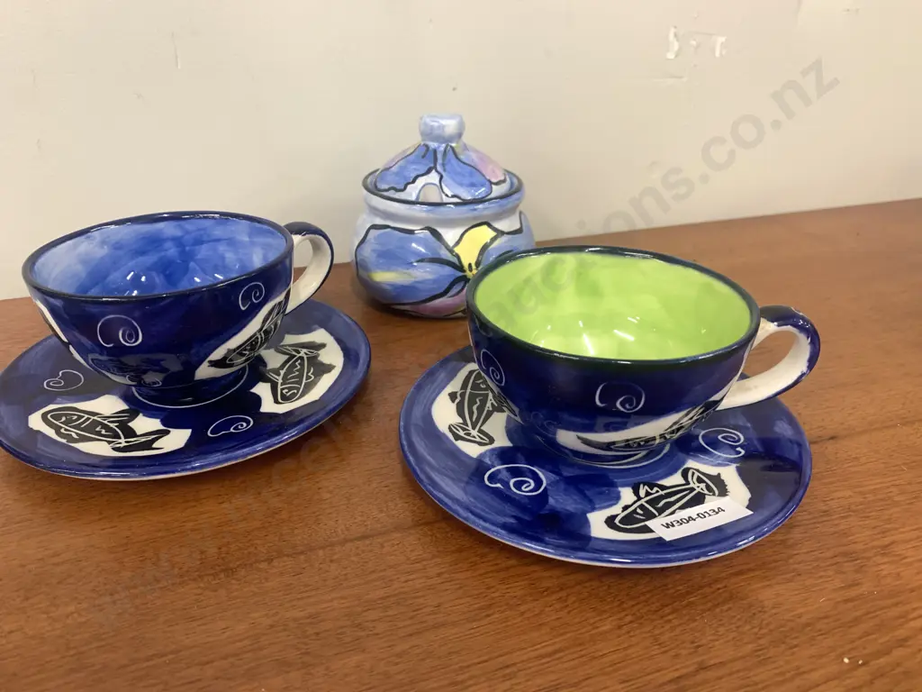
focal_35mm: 26
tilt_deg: -28.7
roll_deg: -1.1
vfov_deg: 53.1
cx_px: 461
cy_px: 346
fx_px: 693
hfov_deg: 67.3
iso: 125
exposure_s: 1/50
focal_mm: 4.25
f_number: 1.8
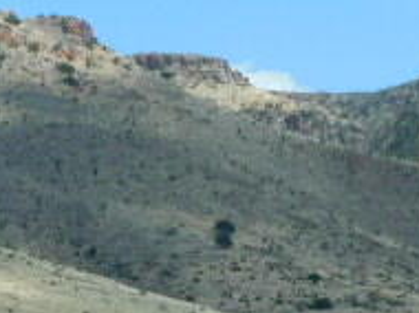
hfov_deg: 6.9
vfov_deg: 5.2
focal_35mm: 287
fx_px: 3470
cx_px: 273
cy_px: 280
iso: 125
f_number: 4.5
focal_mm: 15.2
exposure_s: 1/800
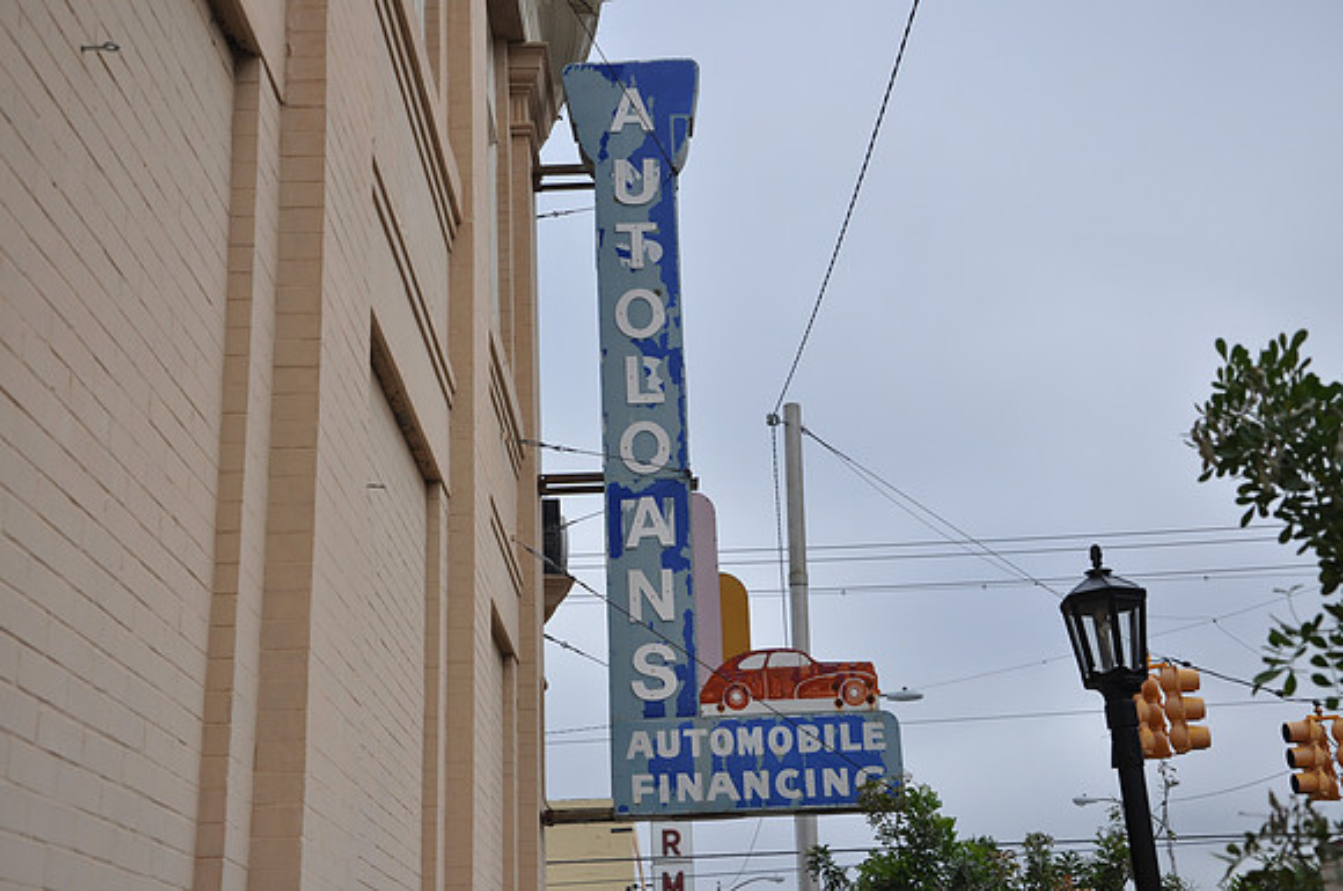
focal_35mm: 48
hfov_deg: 41.2
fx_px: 1788
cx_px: 672
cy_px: 446
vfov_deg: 28.0
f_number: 7.1
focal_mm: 32
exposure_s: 1/200
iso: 200
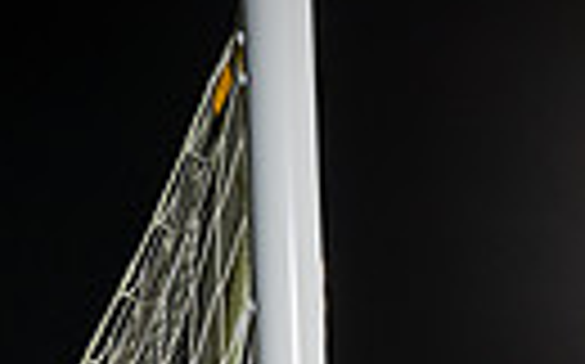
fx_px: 2692
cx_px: 580
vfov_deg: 7.2
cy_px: 890
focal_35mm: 169
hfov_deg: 12.3
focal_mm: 48
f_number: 4
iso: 640
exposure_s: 1/125
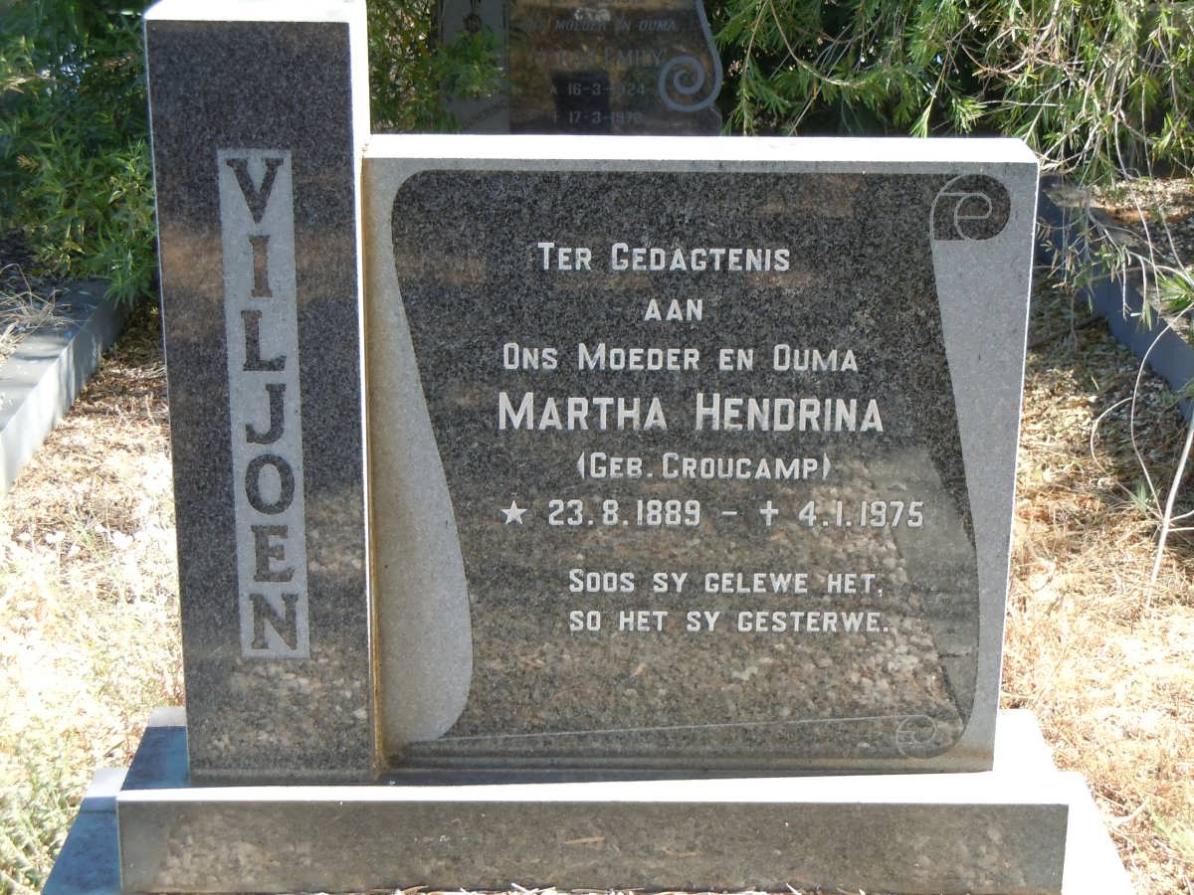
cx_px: 597
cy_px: 448
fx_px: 2346
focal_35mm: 68
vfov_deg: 21.6
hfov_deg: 28.6
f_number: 4.1
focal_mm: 12.2
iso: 200
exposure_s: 1/125
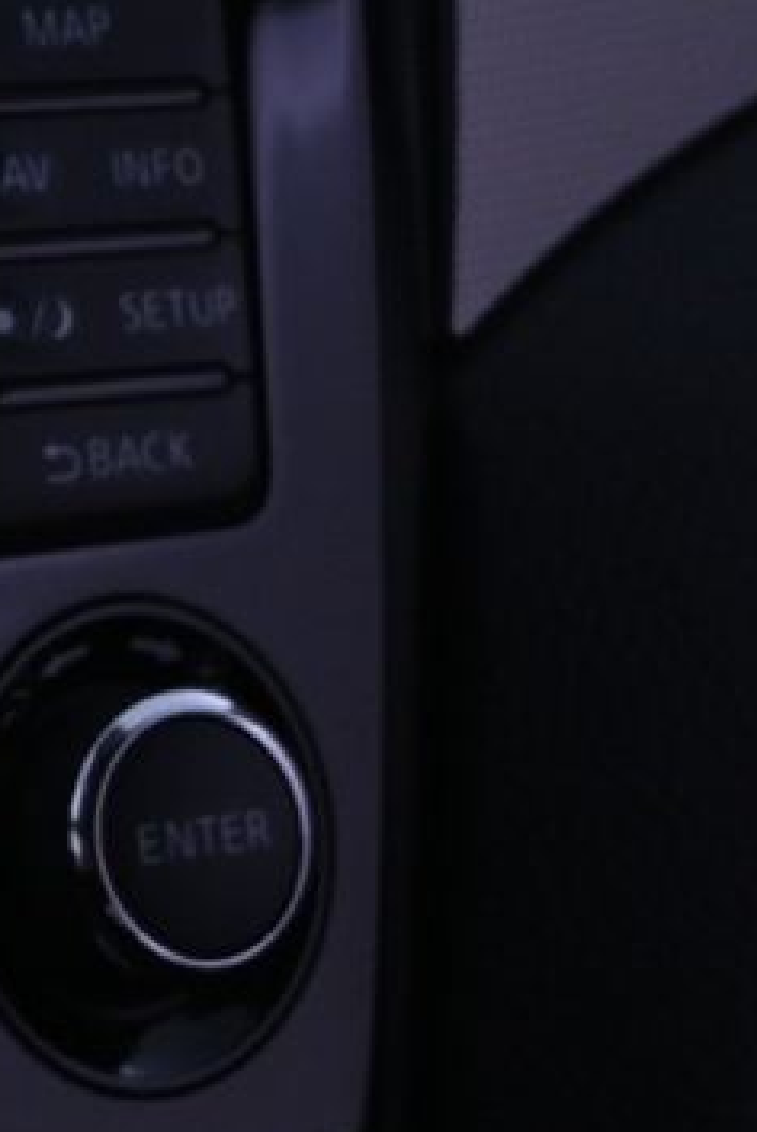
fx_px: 5194
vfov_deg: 12.2
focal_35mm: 165
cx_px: -1030
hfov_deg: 7.8
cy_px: 1366
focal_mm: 24
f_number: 4.2
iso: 720
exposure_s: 1/40
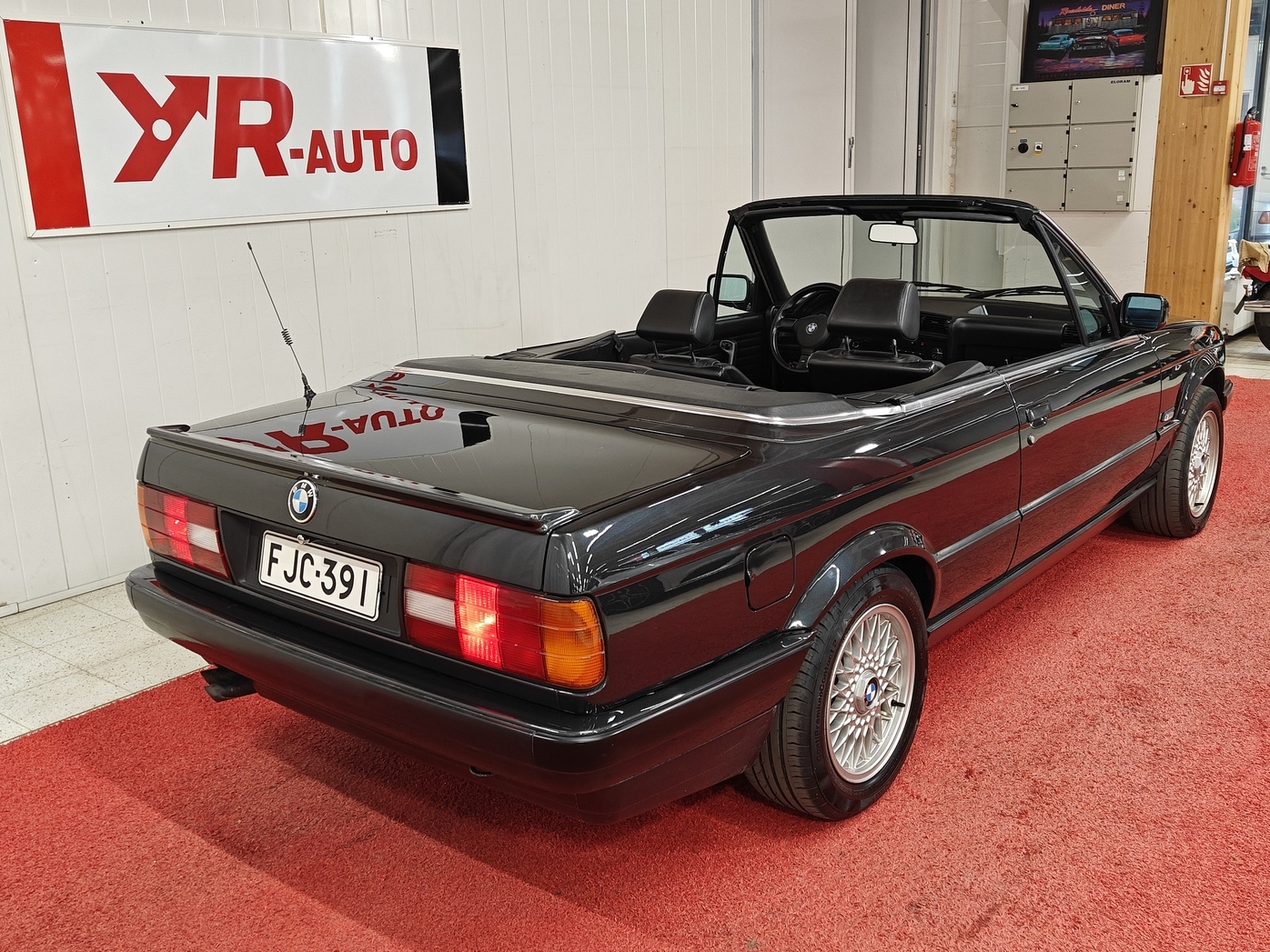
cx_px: 632
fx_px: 1211
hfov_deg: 55.4
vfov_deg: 42.9
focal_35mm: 33
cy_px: 476
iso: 125
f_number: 1.8
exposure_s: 1/56
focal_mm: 5.59
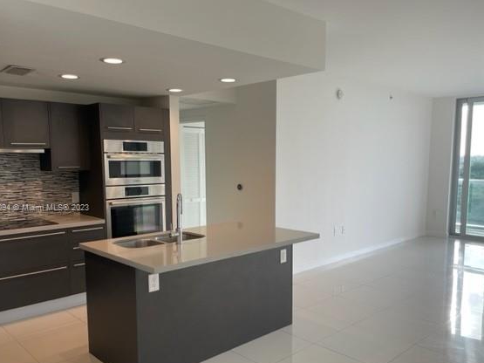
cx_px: 248
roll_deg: +0.6
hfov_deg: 60.0
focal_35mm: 30
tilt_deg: -7.2
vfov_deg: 46.6
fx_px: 419
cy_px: 209
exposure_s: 1/196
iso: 32
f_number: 1.6
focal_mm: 4.2
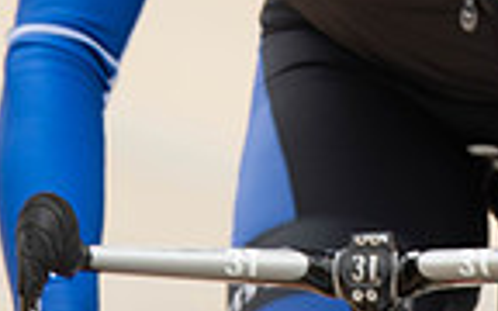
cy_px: -294
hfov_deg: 1.1
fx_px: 25108
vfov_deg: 0.7
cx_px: 335
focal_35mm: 1850
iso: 250
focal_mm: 450
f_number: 6.3
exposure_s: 1/125
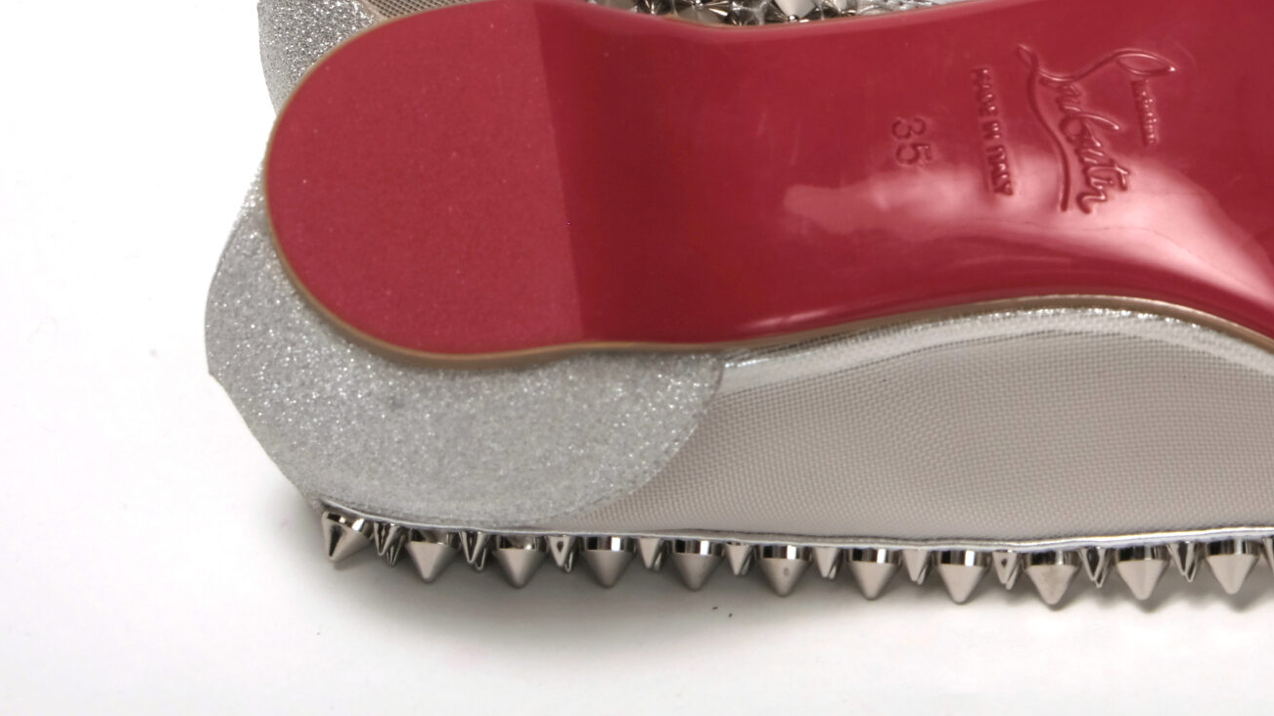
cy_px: -30
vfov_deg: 7.1
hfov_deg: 12.5
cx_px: 1220
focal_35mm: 171
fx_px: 5776
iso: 200
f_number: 16
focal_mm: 55
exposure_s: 1/125
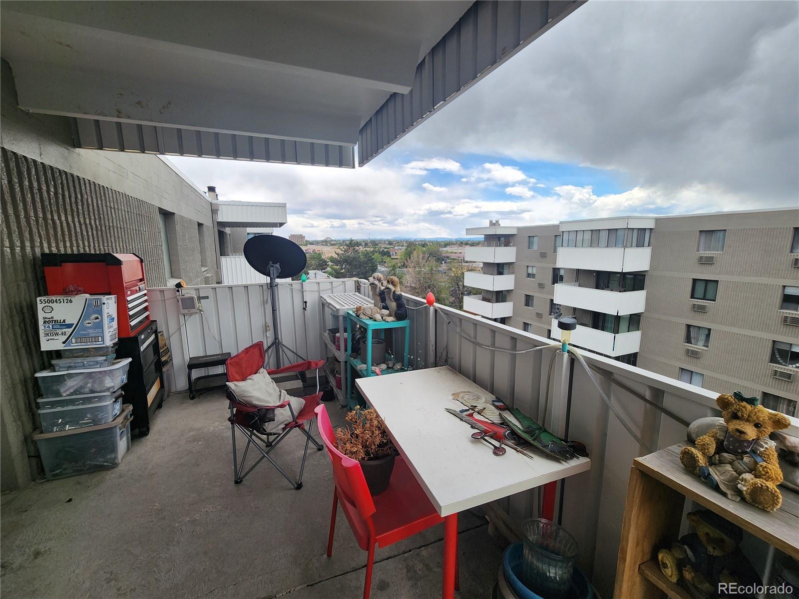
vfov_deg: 89.9
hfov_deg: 106.2
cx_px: 400
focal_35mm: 13
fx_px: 300
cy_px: 300
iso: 50
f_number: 2.2
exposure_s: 1/518
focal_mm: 2.2
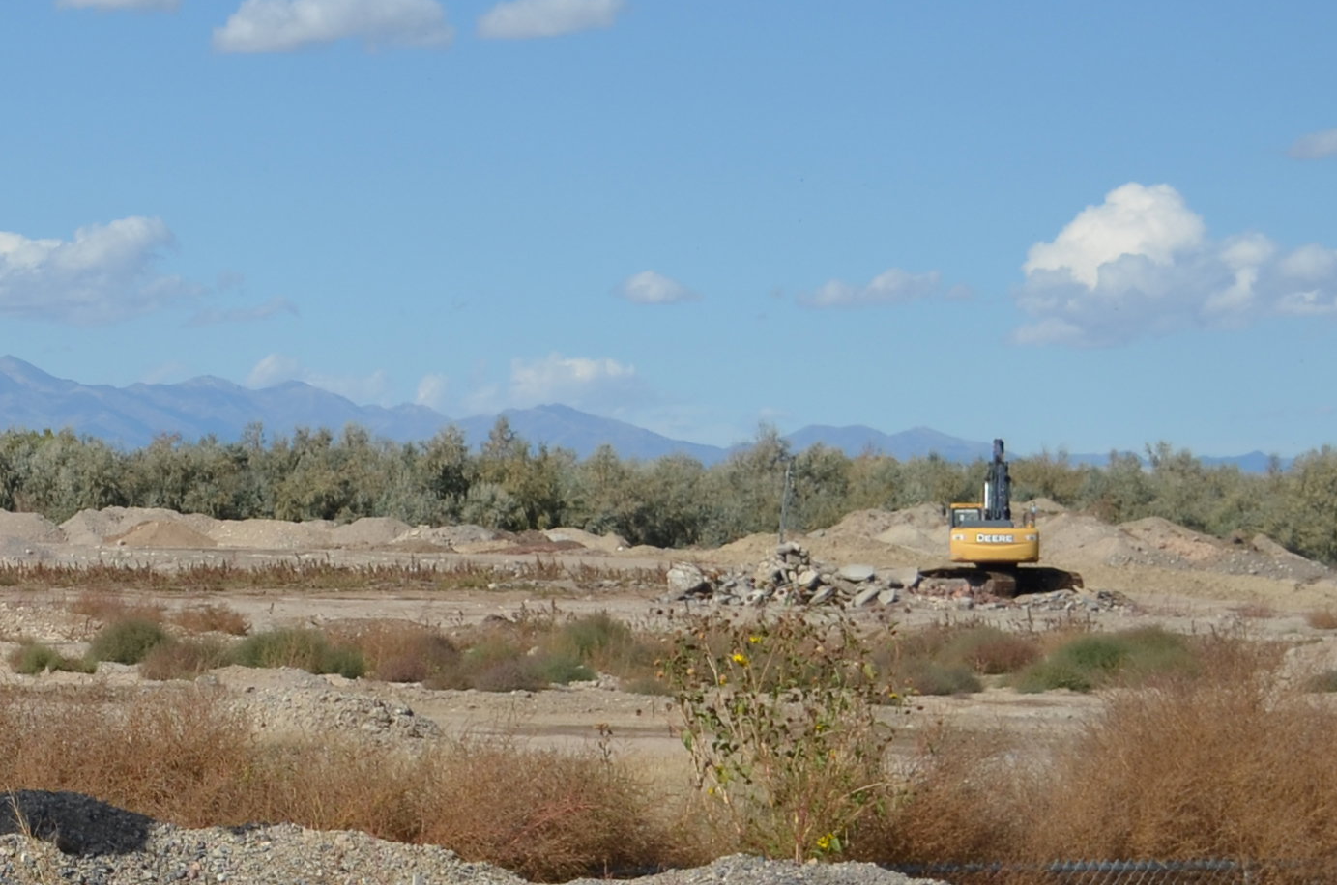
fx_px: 5152
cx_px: -464
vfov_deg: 9.8
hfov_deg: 14.1
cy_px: 576
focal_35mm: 139
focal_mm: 26
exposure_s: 1/1250
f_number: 4.2
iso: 100
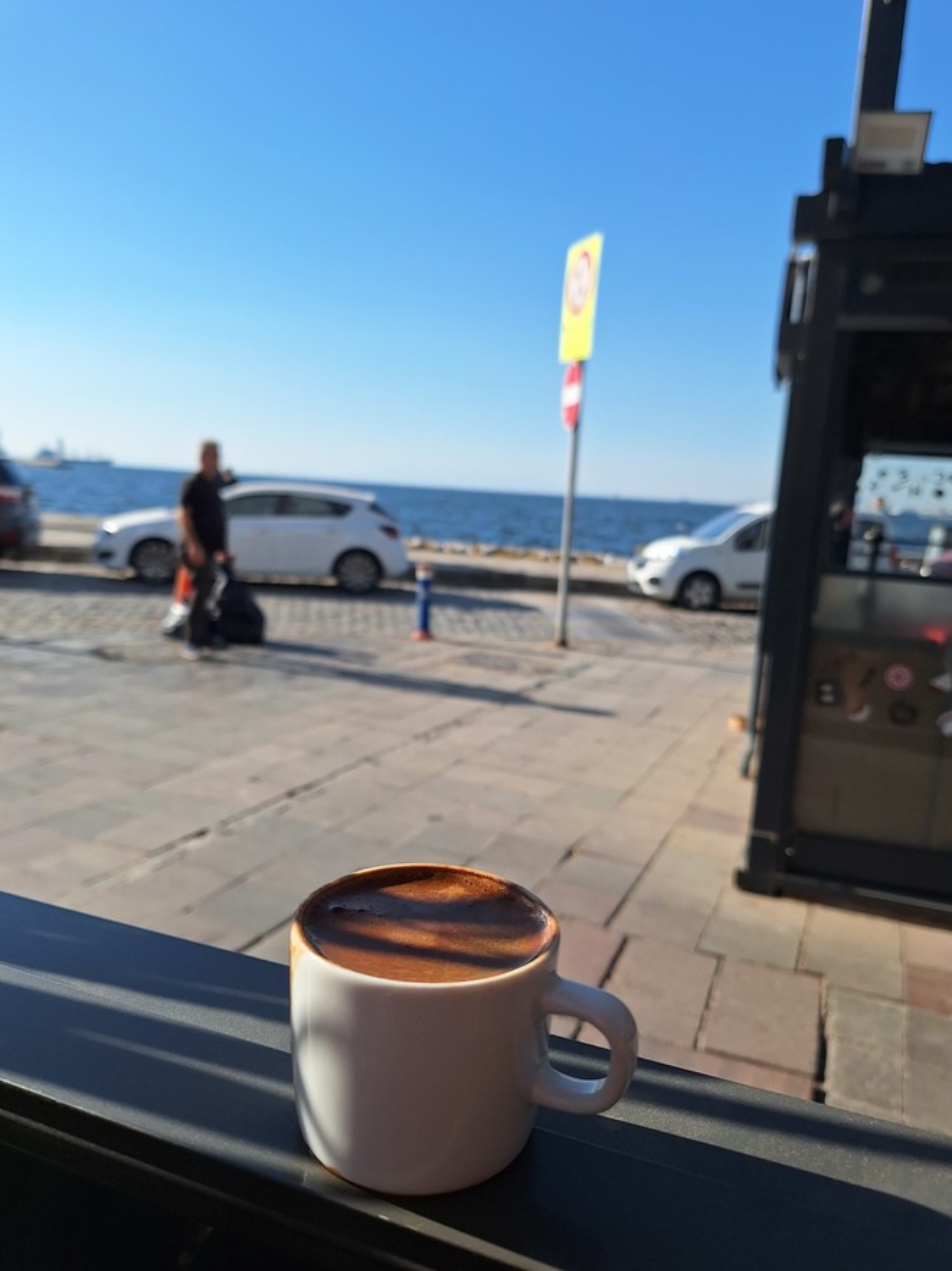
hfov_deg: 56.8
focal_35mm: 24
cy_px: 650
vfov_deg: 71.6
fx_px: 880
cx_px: 475
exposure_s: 1/3175
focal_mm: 5.54
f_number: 1.8
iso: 40
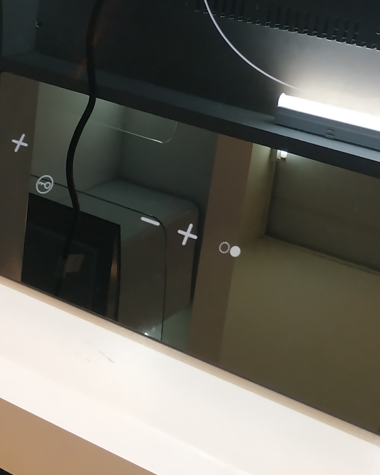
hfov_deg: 25.0
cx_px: 222
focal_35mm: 61
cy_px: 46
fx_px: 857
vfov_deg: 29.7
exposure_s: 1/25
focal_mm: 3.94
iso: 320
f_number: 1.9
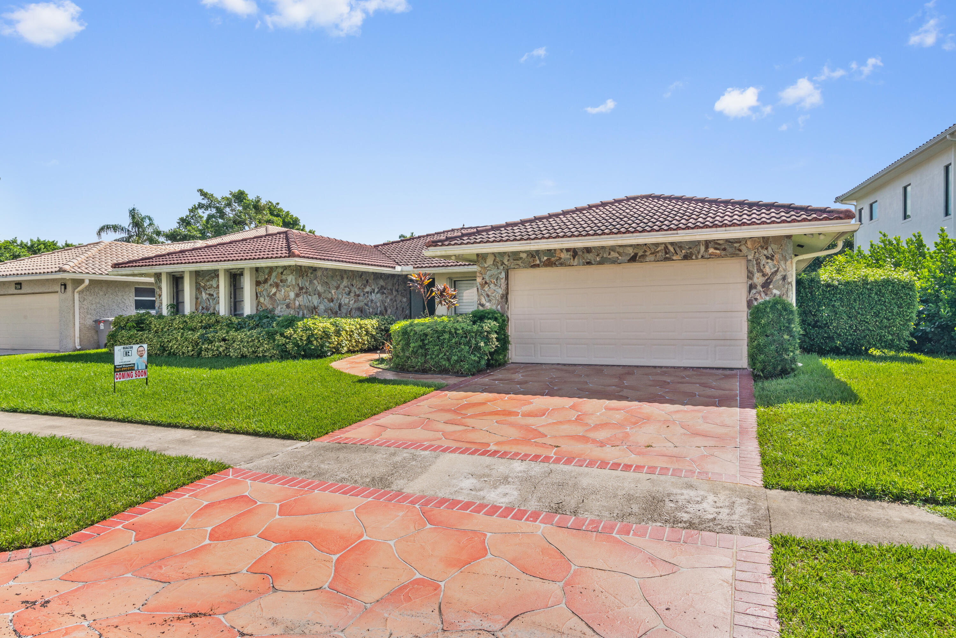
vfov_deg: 57.3
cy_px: 319
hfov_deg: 78.6
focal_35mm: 22
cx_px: 478
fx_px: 584
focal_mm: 22
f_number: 16
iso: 320
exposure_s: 1/250
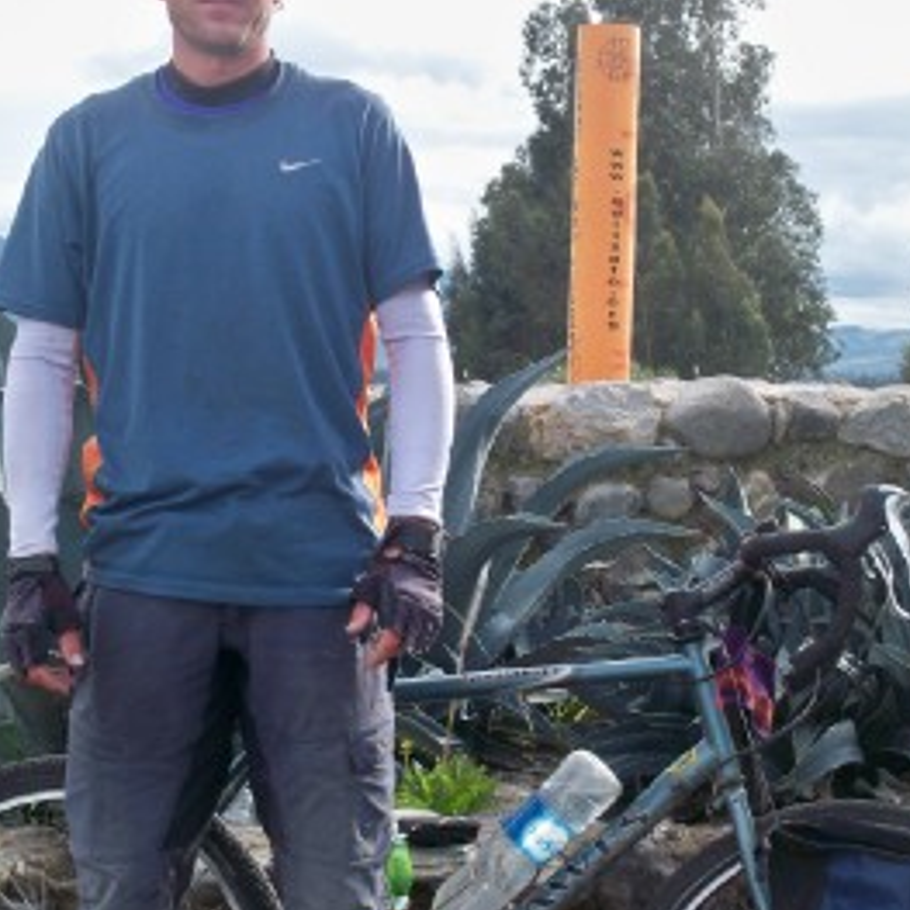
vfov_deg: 23.3
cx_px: 481
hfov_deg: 23.4
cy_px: 405
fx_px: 2201
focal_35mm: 74
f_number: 4
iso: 64
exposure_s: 1/160
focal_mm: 9.7
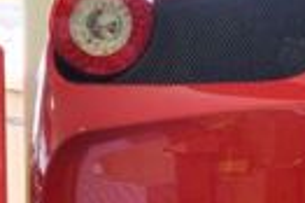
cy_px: 174
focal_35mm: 161
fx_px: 1362
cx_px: 603
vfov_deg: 8.5
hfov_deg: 11.5
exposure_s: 1/30
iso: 400
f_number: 5.6
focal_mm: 24
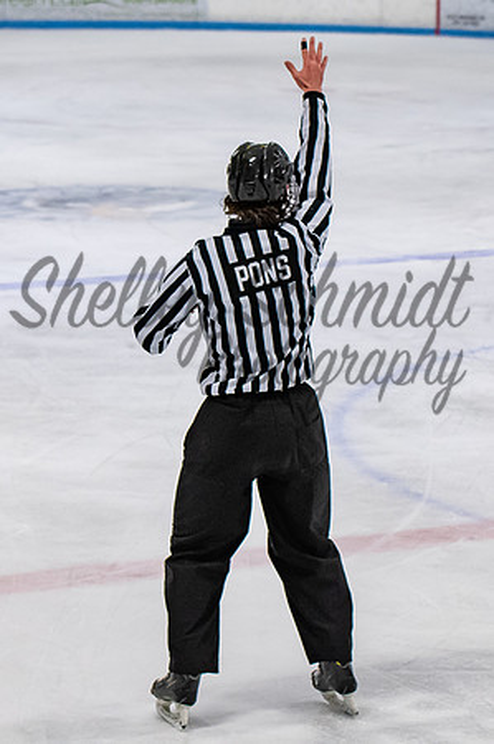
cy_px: 339
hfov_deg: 8.0
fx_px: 3541
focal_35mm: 172
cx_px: 249
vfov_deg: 12.0
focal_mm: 70
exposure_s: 1/800
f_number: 3.5
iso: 1250
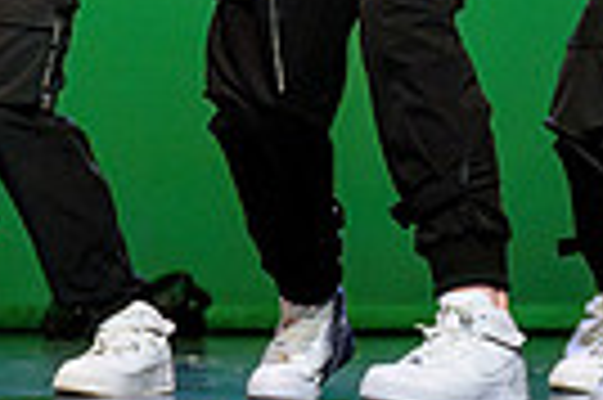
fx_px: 3998
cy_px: -223
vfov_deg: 5.7
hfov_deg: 8.6
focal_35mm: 239
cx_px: 208
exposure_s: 1/270
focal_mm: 42
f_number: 2.8
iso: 2000
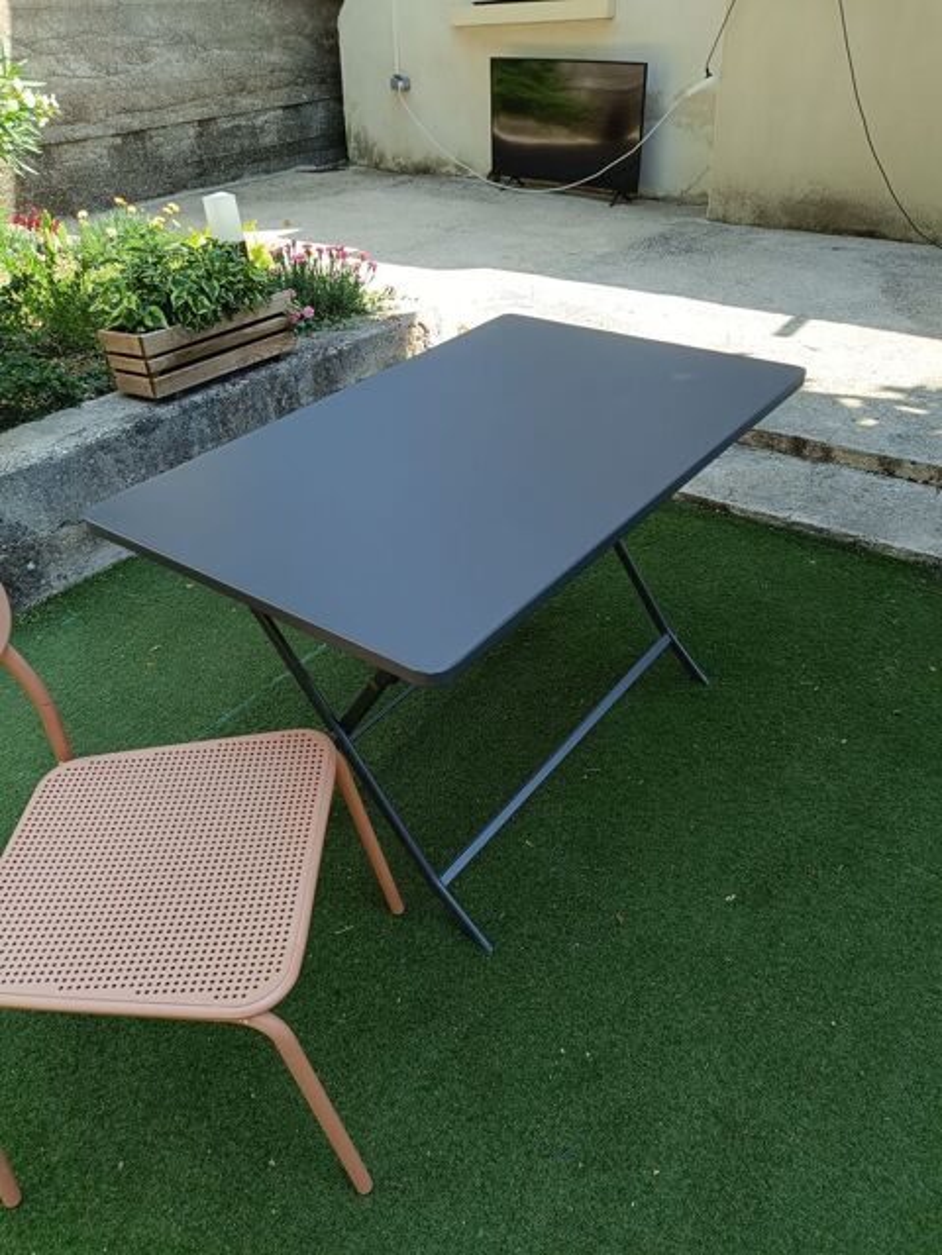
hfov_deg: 56.8
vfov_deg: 71.6
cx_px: 471
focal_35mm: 24
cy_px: 628
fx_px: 871
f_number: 1.88
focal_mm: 5.59
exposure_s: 1/217
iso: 53
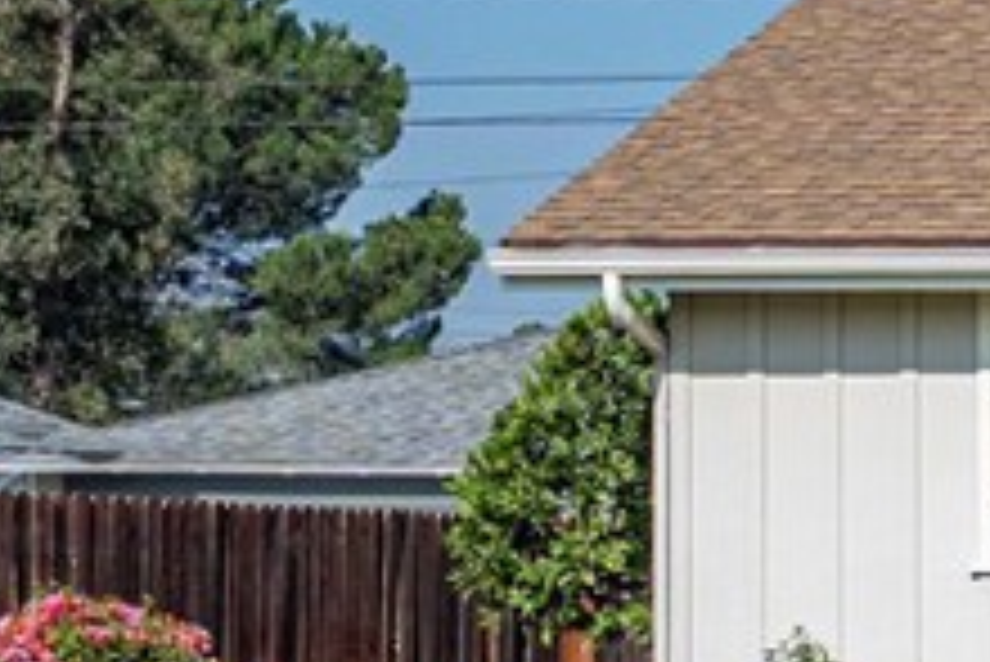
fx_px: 3962
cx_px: 2241
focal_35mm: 144
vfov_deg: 9.5
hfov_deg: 12.0
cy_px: 466
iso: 125
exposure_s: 1/800
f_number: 6.3
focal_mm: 21
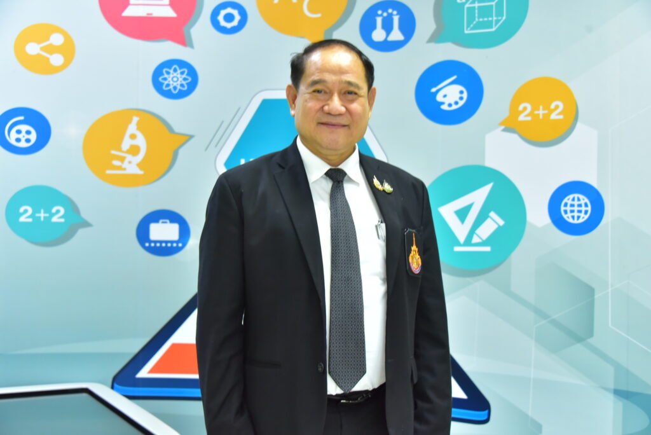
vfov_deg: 24.2
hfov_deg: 35.6
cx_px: 326
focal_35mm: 56
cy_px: 218
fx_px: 1013
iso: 4000
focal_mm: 56
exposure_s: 1/80
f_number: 5.6
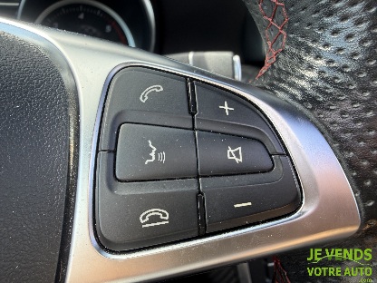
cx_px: 188
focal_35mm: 24
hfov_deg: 71.6
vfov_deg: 56.8
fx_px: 261
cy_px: 142
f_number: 2.2
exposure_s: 1/111
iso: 50
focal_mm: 2.22
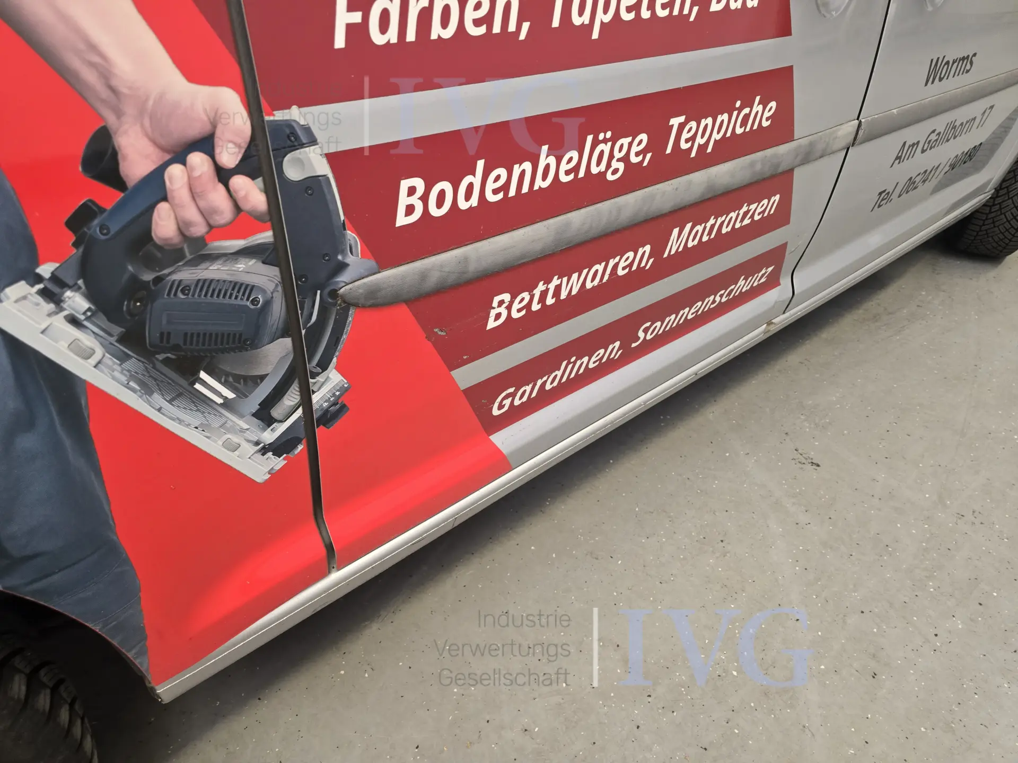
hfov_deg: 73.9
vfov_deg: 58.9
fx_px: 676
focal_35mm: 23
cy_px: 382
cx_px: 509
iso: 400
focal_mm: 6.3
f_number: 1.7
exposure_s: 1/100
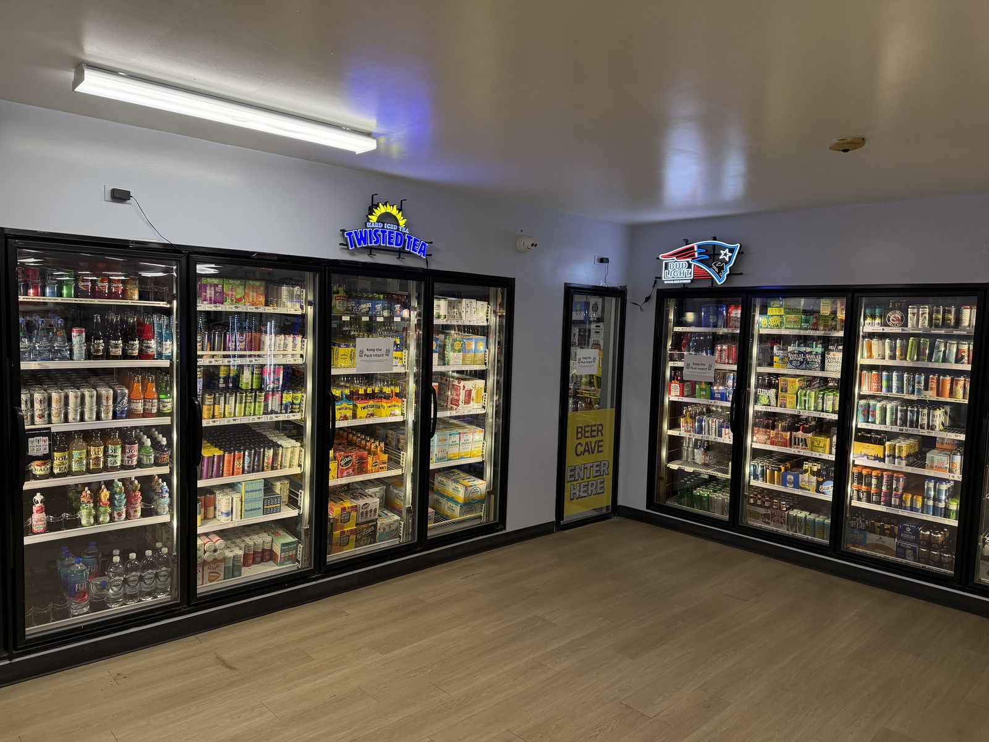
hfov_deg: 71.6
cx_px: 494
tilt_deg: -4.1
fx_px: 686
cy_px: 371
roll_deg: -1.2
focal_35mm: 24
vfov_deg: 56.8
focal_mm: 6.76
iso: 200
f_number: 1.78
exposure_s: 1/161
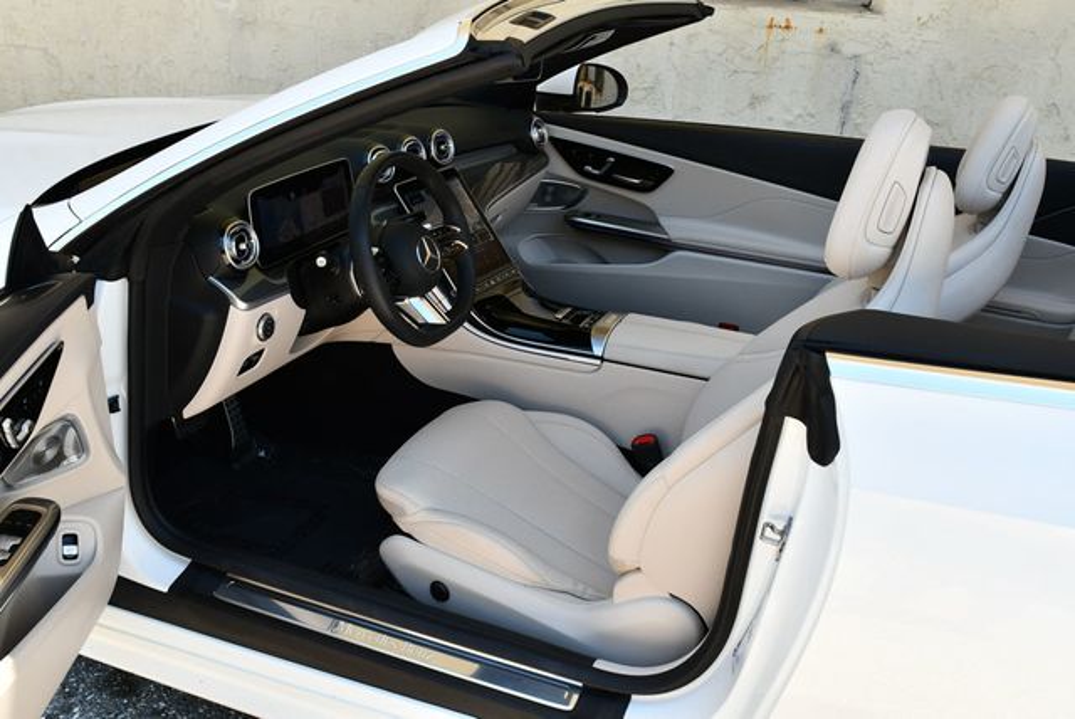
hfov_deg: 53.1
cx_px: 538
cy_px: 360
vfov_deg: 36.9
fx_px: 1076
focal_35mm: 36
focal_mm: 18
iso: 220
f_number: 5.6
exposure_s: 1/250
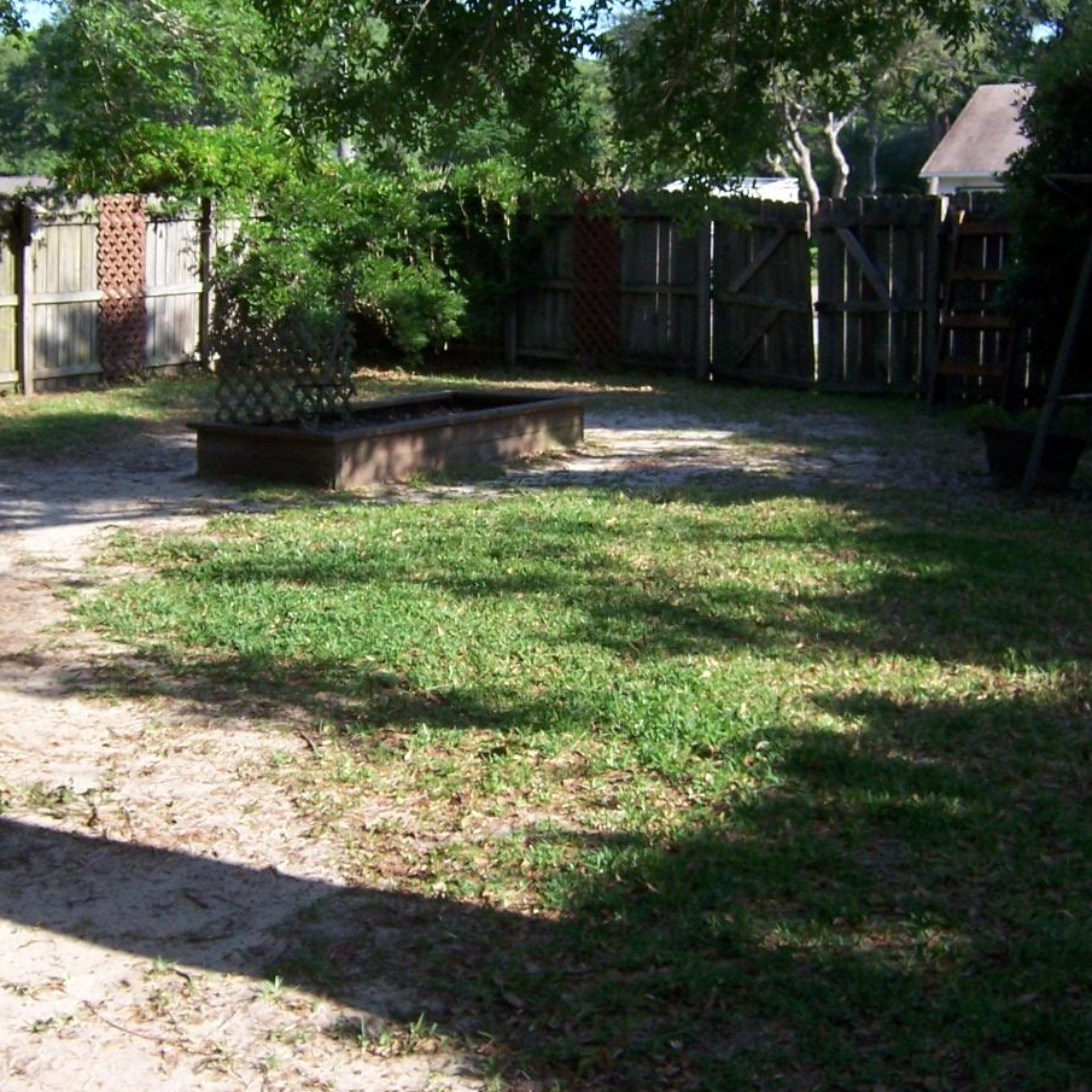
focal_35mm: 50
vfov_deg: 34.0
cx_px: 390
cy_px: 466
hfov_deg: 33.8
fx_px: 1785
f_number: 3.4
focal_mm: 5.5
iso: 80
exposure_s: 1/250
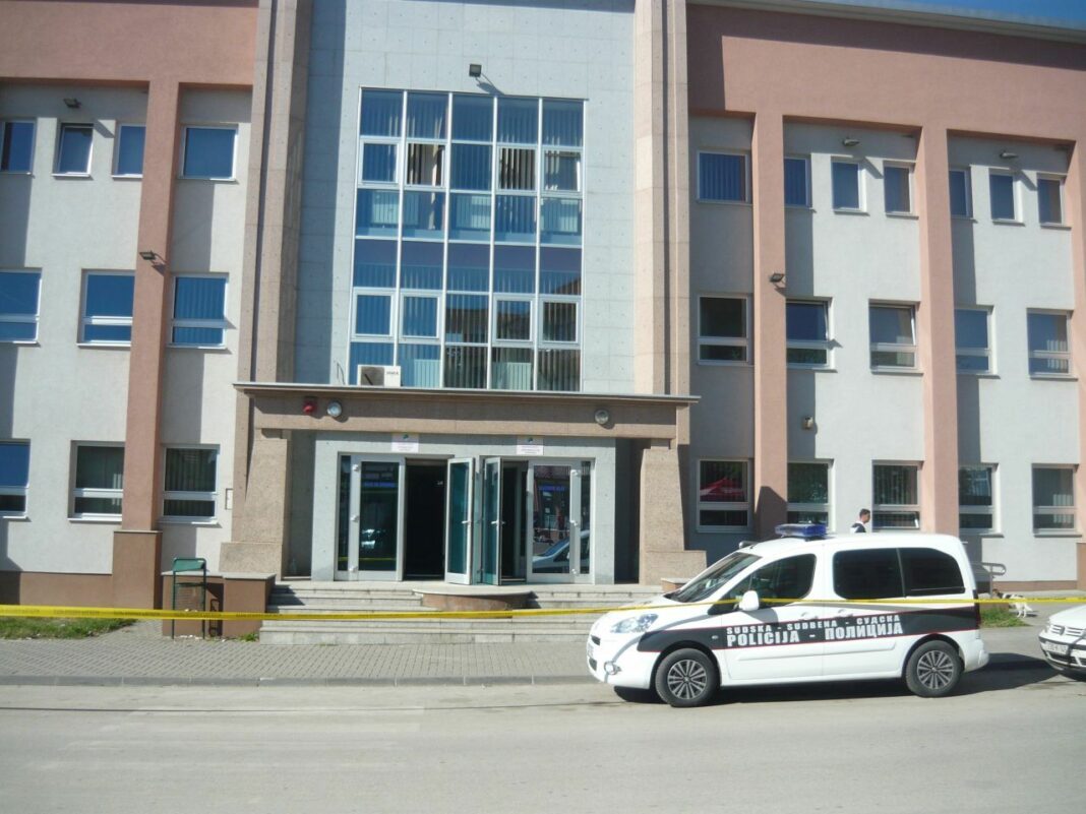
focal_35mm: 33
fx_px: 1035
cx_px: 543
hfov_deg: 55.4
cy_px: 407
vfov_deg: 42.9
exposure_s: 1/200
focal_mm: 5.5
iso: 100
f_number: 8
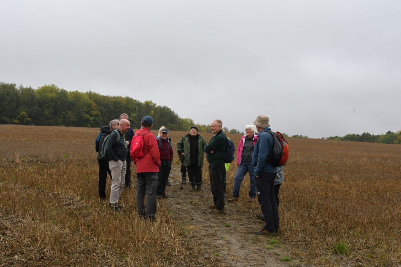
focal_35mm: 45
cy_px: 134
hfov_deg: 43.6
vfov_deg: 29.9
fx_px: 501
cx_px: 200
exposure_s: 1/50
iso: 400
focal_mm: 30
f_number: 11
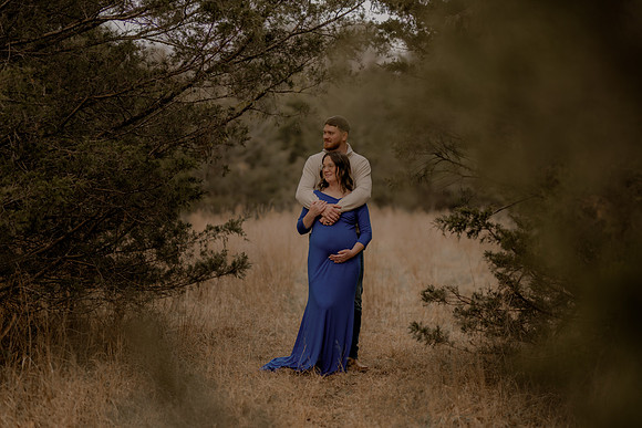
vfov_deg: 16.1
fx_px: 1516
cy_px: 214
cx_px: 321
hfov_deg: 23.9
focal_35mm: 85
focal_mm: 85
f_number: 1.4
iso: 200
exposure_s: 1/1600
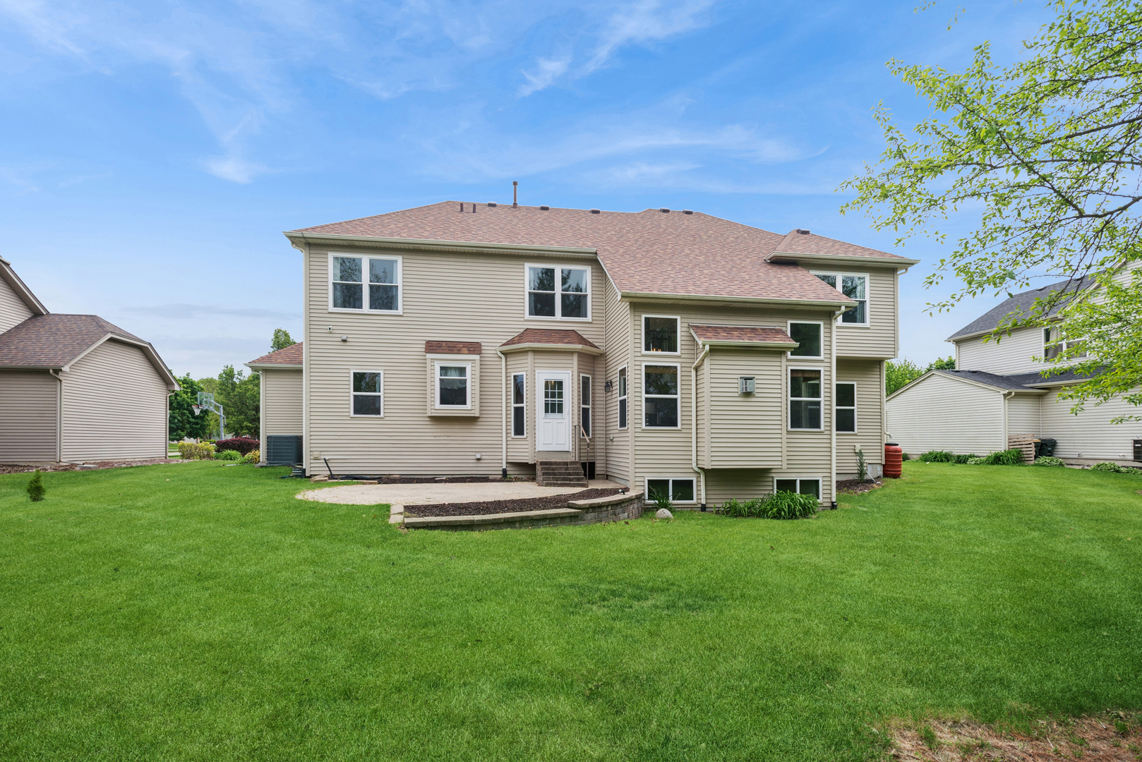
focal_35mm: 17
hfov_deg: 93.3
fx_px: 539
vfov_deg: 70.5
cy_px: 381
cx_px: 571
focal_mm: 17
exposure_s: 1/160
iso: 400
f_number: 11
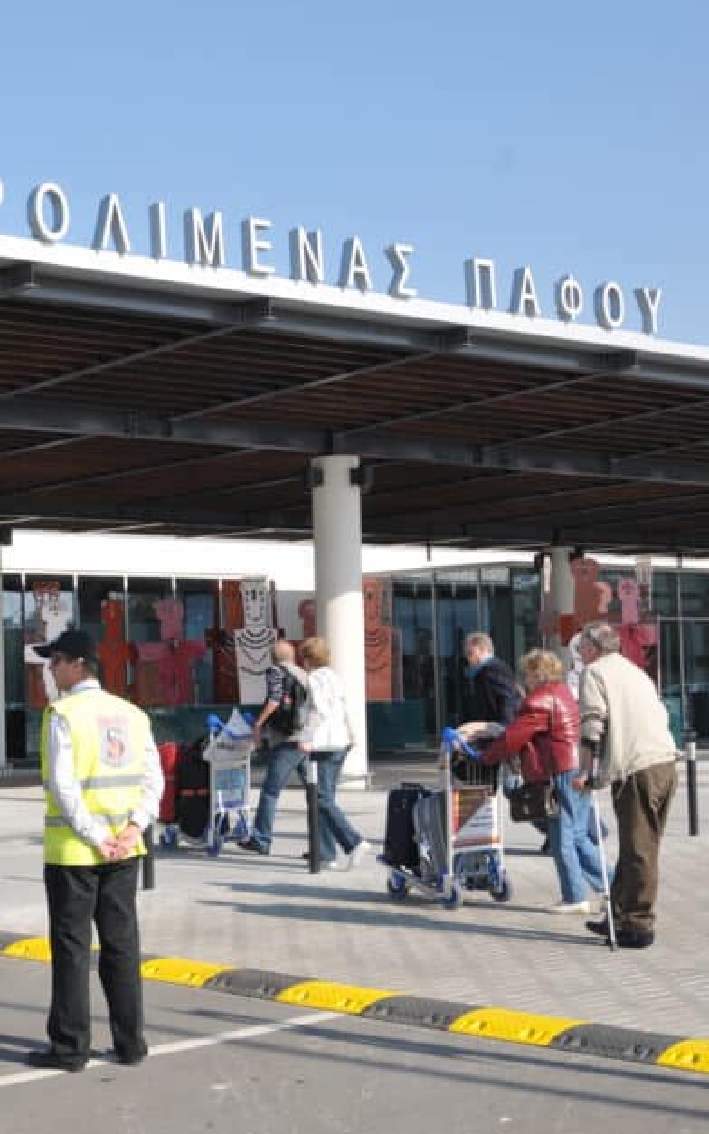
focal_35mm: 68
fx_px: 2095
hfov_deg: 18.6
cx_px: -29
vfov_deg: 30.3
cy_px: 566
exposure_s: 1/400
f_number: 10
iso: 320
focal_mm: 29
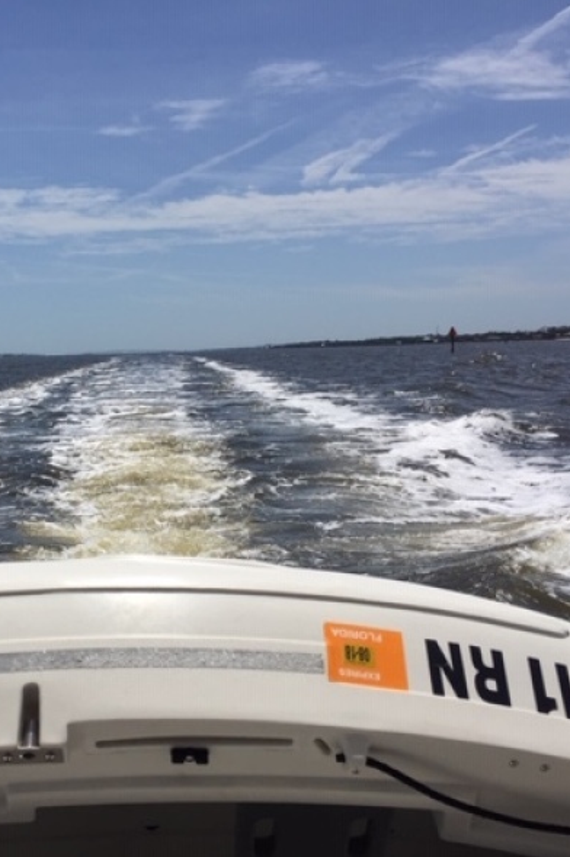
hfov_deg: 32.0
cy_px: 435
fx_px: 975
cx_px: 147
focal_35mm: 41
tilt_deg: -3.6
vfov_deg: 47.4
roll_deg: +1.2
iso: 32
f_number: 2.2
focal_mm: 4.15
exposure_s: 1/6623
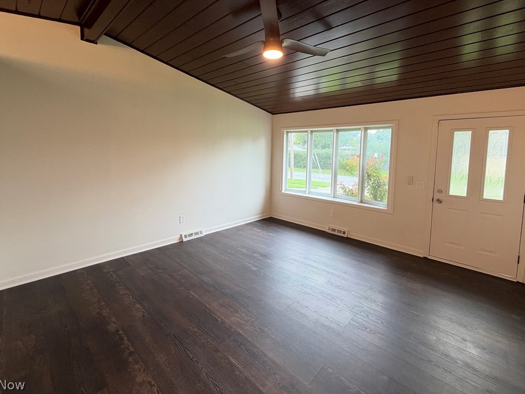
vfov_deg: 77.7
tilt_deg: -3.6
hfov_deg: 94.5
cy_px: 169
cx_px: 264
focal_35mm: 16
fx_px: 243
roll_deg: -0.8
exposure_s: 1/60
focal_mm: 2.22
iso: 200
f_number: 2.2
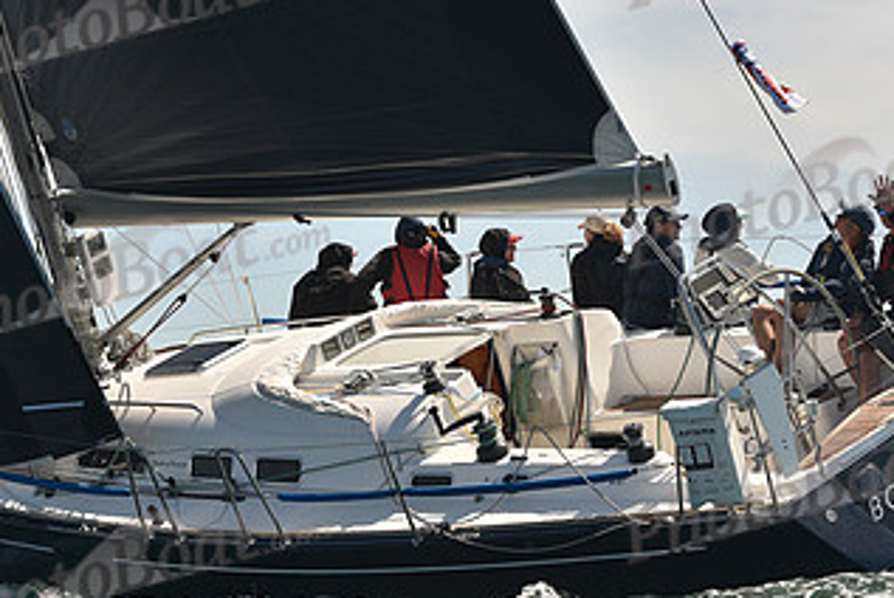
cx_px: 479
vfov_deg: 10.7
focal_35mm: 128
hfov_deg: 16.0
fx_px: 3182
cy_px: 382
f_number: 5.6
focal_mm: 70
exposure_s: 1/640
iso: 250
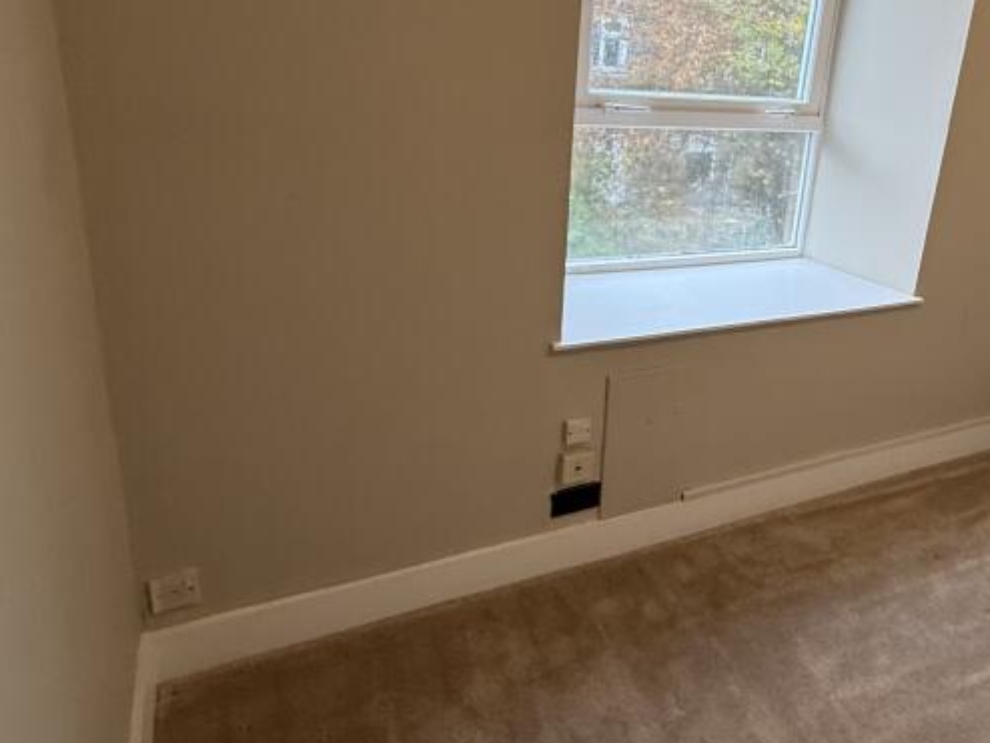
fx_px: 830
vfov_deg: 47.8
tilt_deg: -18.0
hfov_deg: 57.8
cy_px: 272
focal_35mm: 29
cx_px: 766
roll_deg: -8.1
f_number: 2.2
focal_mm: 2.22
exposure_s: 1/100
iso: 250
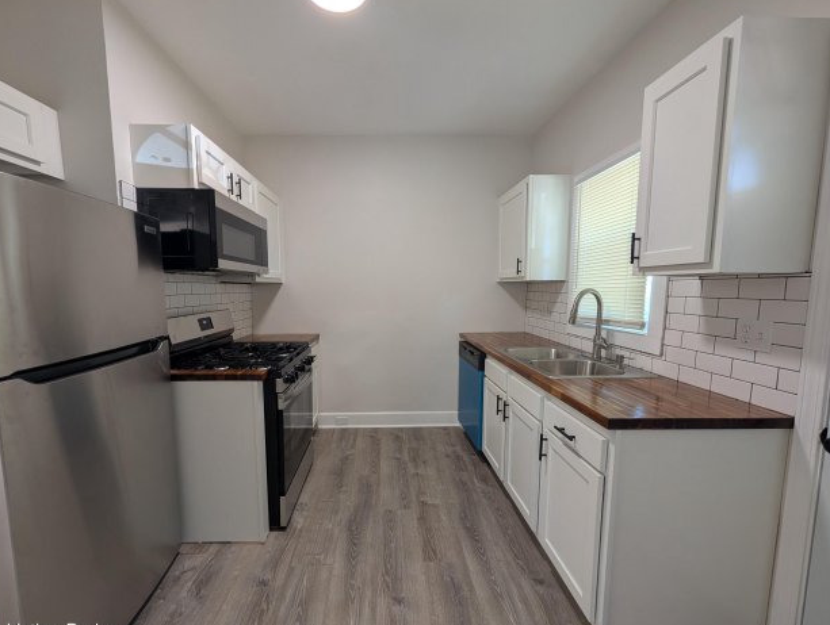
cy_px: 323
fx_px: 312
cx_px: 393
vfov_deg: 90.1
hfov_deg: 106.0
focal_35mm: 13
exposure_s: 1/61.7
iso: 78
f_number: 1.7
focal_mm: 2.02
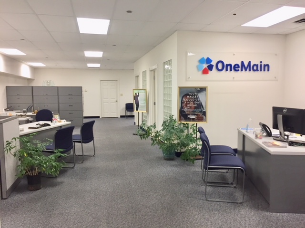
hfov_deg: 61.7
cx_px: 152
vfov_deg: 48.2
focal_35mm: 29
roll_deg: -0.4
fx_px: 256
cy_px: 114
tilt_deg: -5.5
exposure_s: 1/30
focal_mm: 4.15
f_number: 2.2
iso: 40
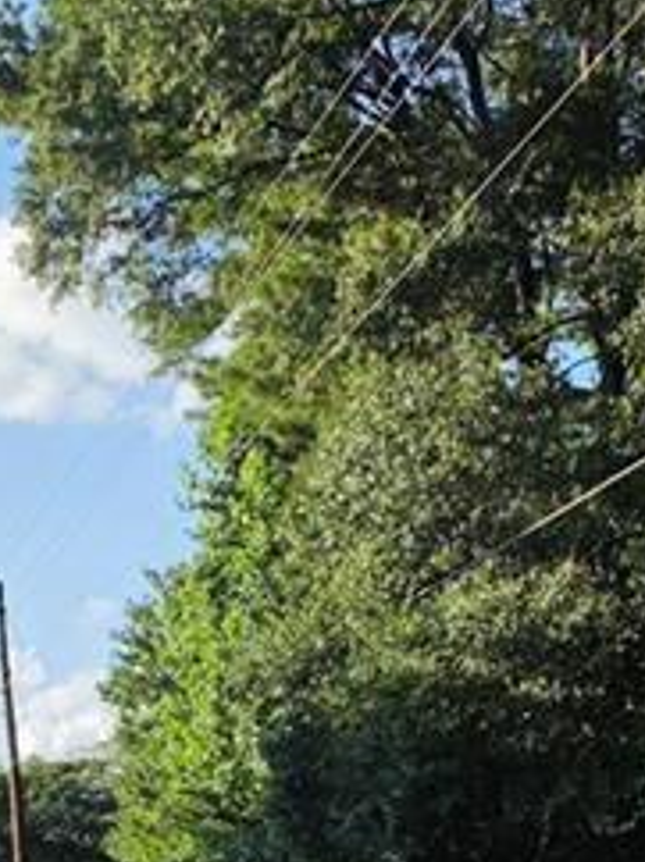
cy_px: 1108
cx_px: 36
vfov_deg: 23.7
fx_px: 1817
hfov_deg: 19.7
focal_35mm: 73
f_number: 1.4
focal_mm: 6.5
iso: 64
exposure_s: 1/3697
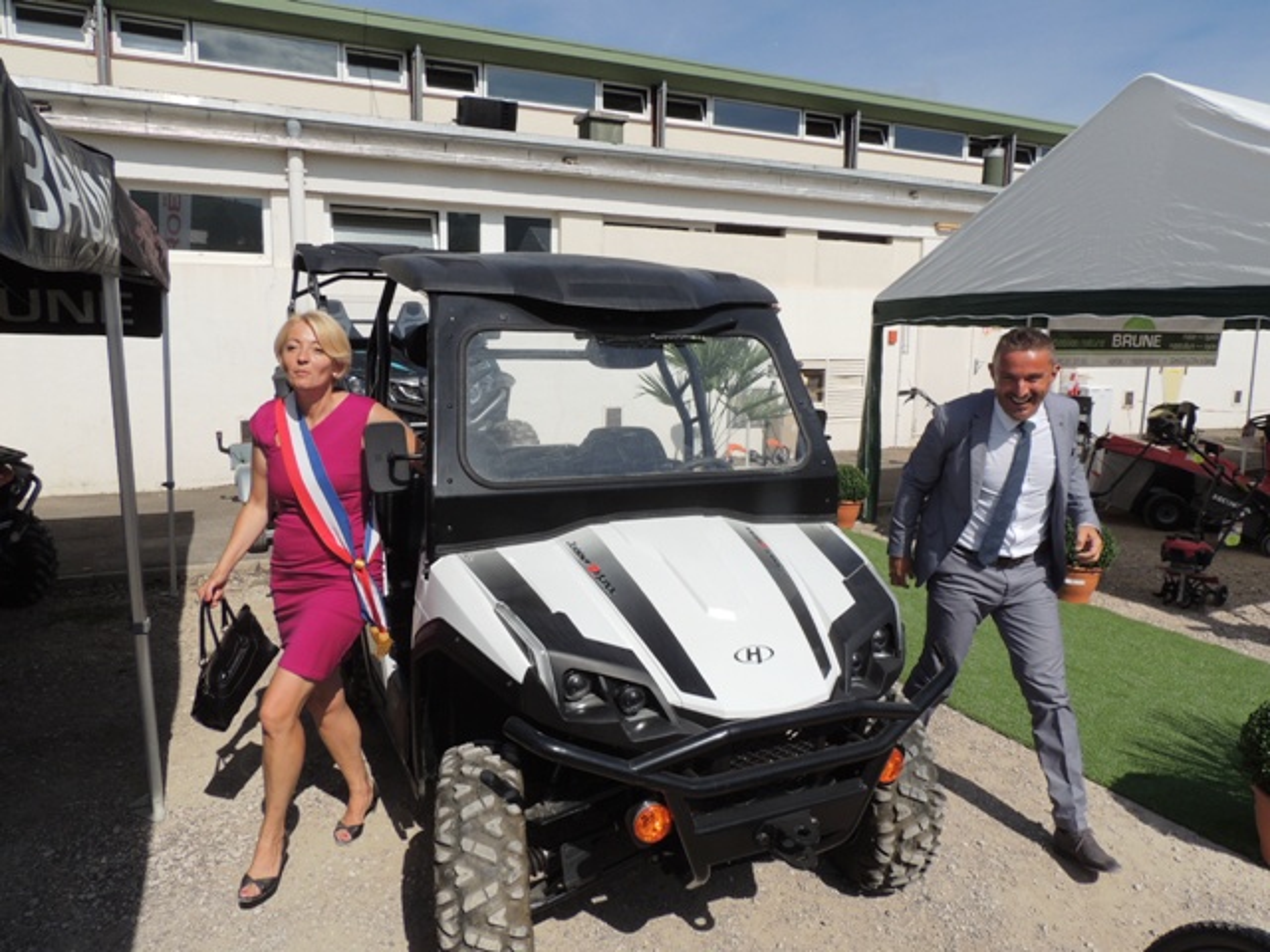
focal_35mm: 24
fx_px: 881
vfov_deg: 56.8
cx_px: 635
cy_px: 476
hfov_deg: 71.6
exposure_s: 1/1250
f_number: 4.7
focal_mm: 4.3
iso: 100
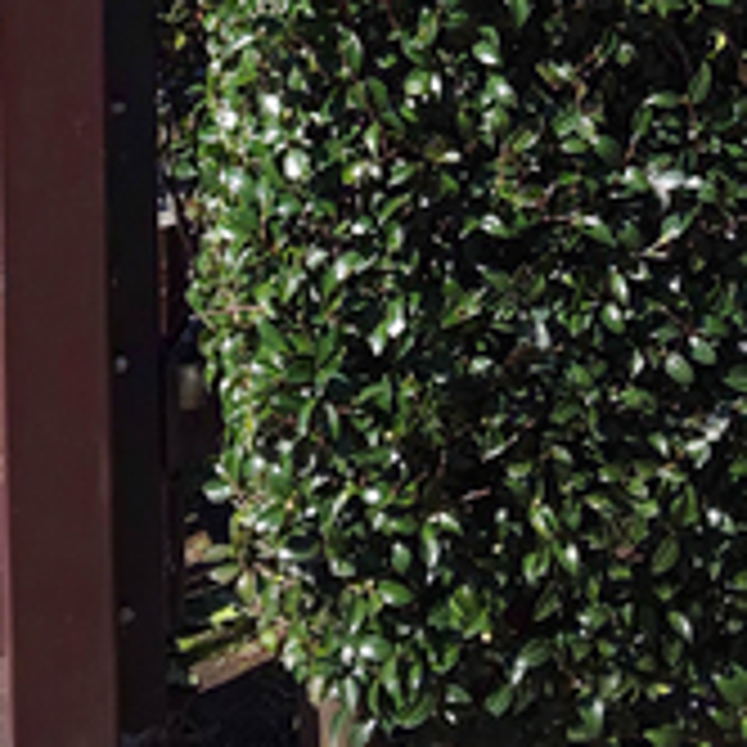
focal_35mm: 85
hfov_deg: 20.4
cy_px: -423
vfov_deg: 17.9
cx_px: 454
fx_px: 2075
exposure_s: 1/658
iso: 28
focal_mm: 3.45
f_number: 1.94
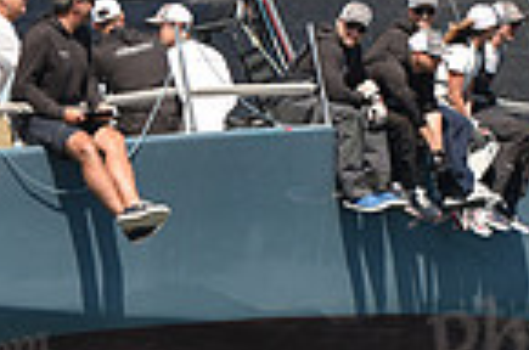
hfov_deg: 6.0
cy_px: 155
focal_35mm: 345
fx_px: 5058
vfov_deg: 4.0
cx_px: 241
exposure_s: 1/800
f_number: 5
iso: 250
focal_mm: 86
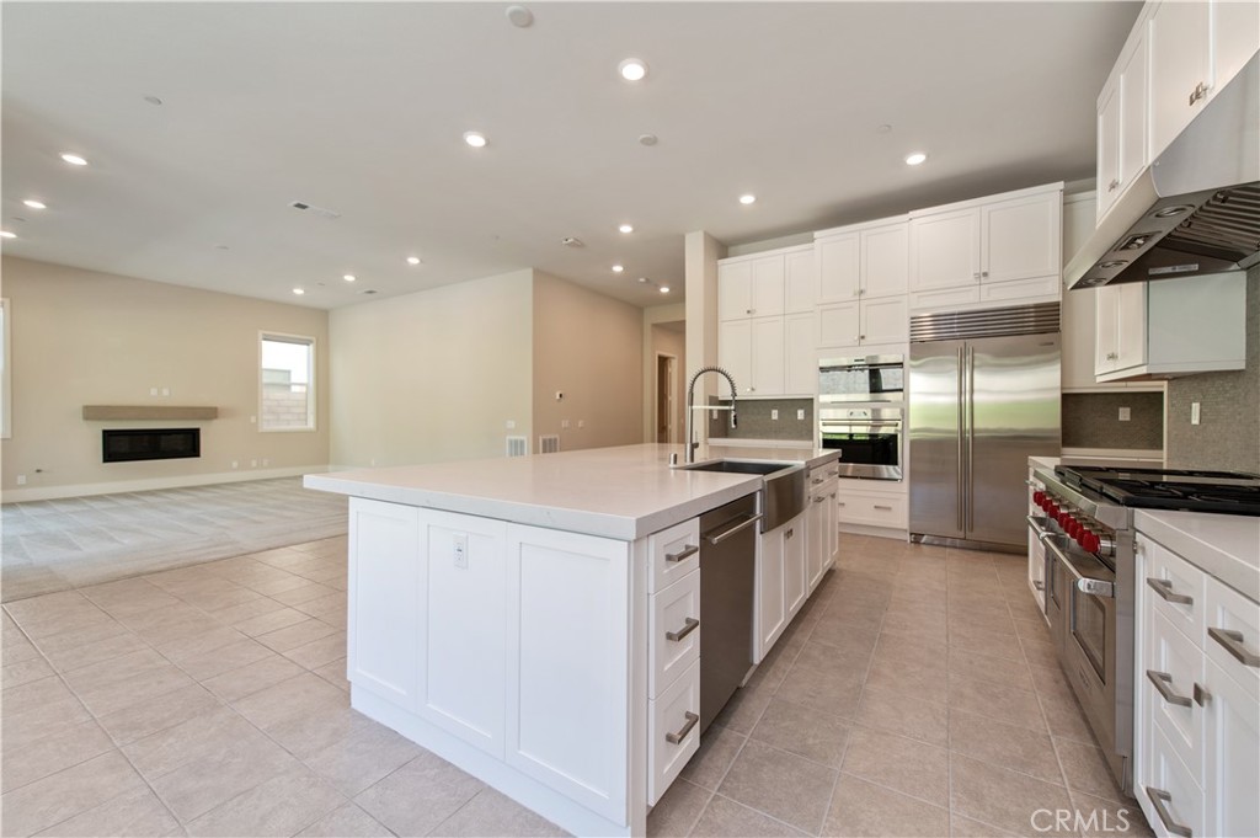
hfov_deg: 104.3
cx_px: 630
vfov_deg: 81.1
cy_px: 419
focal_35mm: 14
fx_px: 490
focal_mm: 14
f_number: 4
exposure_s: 1/60
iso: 400
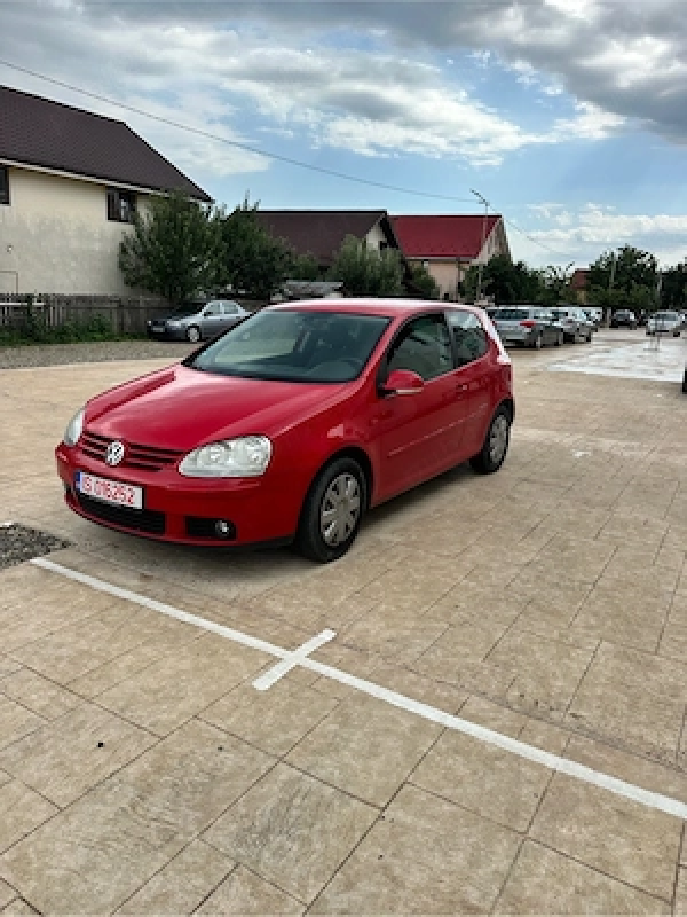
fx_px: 635
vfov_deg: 71.6
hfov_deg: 56.8
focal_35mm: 24
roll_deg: -4.2
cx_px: 344
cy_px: 458
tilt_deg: -14.4
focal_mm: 6.86
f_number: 1.78
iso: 80
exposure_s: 1/2353
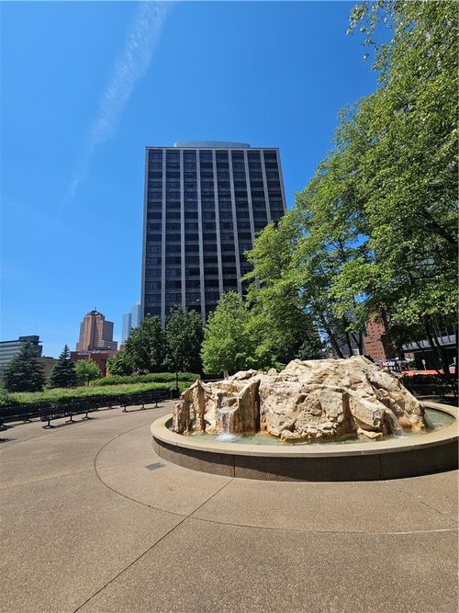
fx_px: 230
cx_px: 230
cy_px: 306
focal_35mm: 13
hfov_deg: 89.9
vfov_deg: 106.2
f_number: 2.2
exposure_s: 1/2289
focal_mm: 2.2
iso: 50
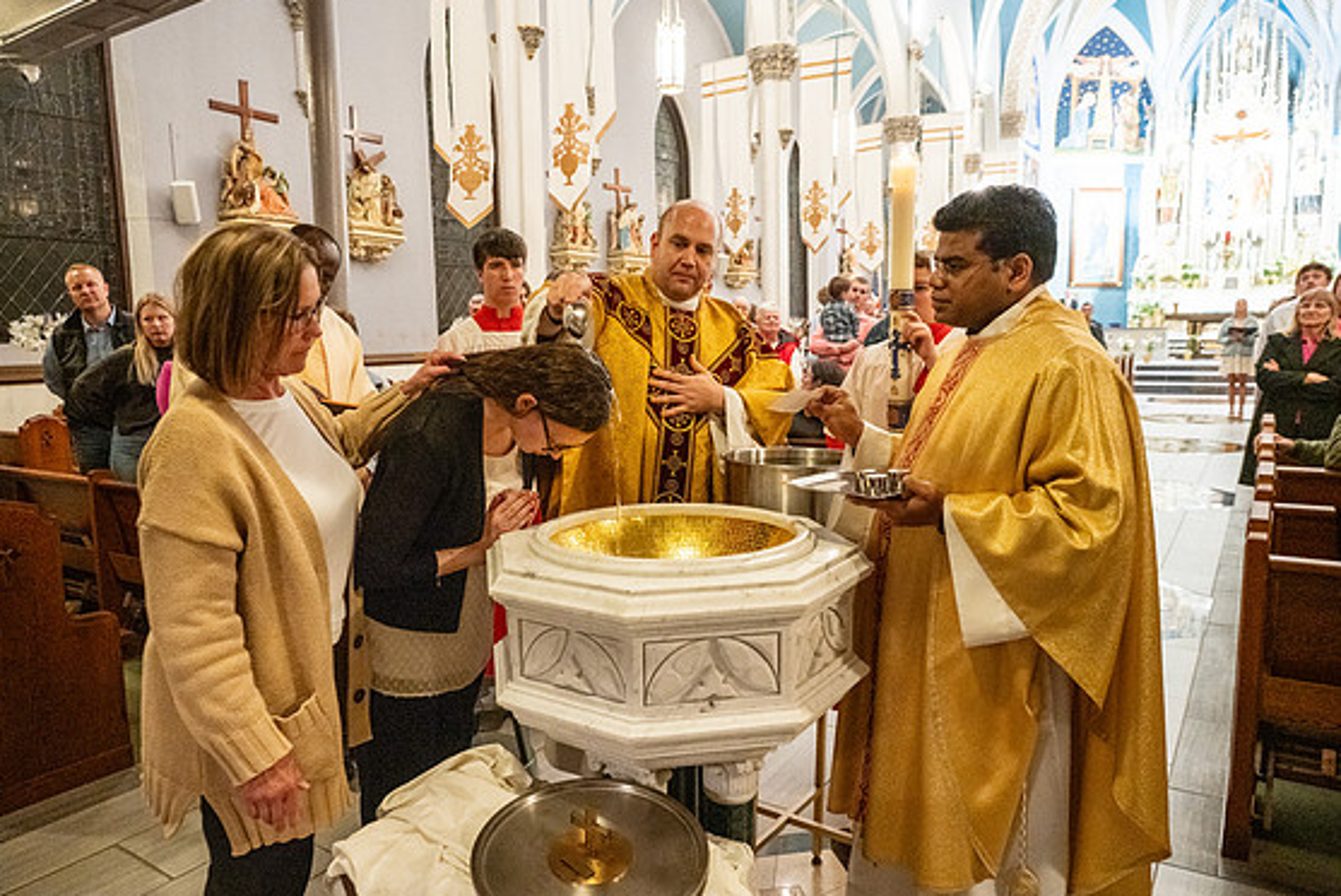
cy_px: 452
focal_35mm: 25
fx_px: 932
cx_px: 645
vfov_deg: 51.3
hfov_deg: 71.5
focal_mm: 24
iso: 5000
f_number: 4.5
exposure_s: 1/60
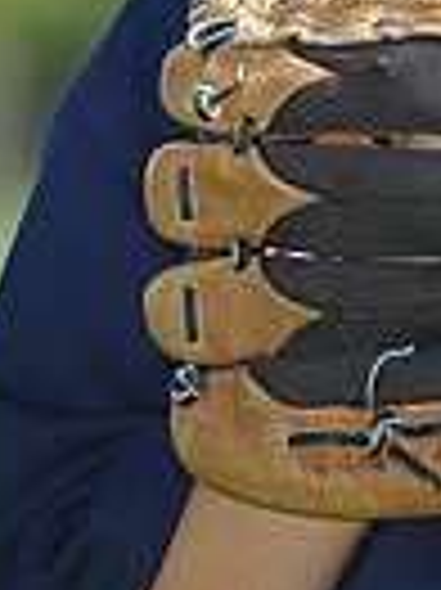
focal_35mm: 850
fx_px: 14462
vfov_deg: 2.3
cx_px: 526
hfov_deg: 1.7
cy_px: -239
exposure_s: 1/800
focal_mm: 200
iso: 200
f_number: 4.5
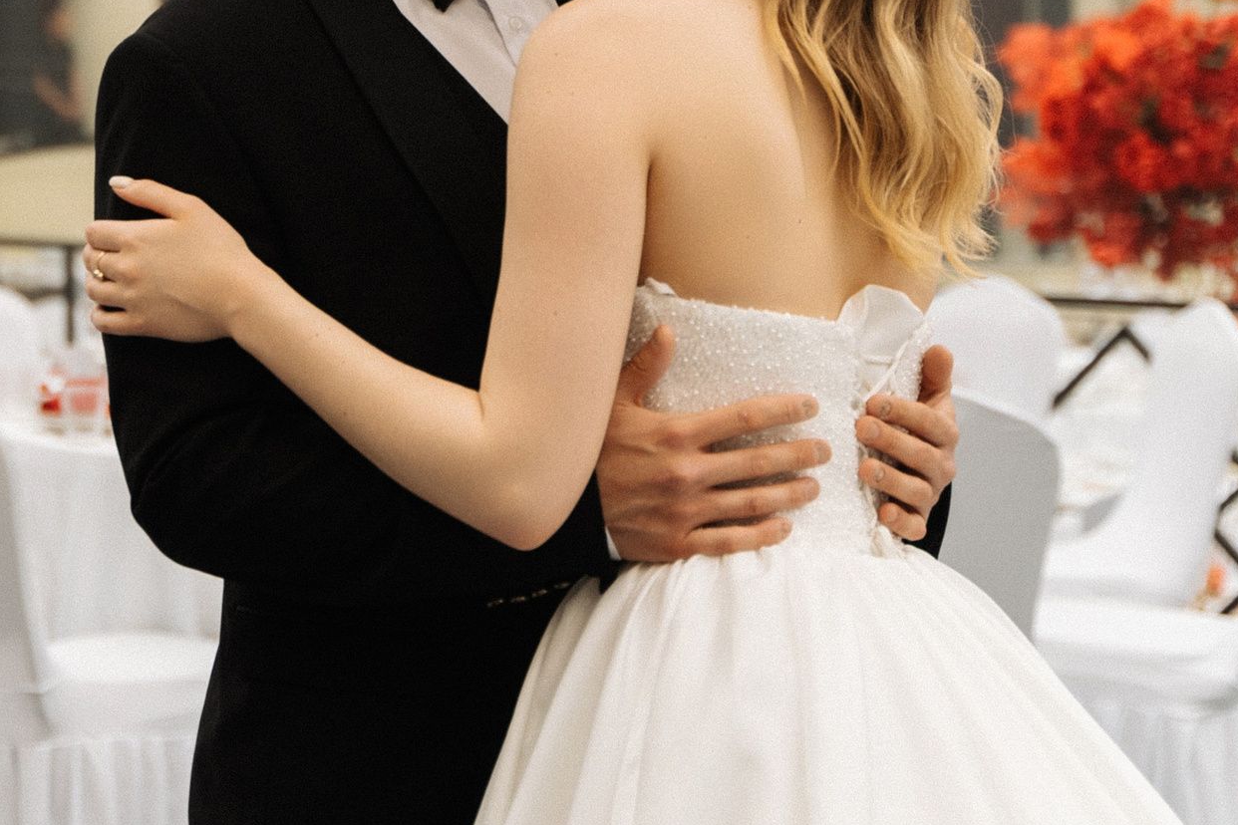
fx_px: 3473
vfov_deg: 13.4
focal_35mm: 101
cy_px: 59
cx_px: 317
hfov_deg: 20.1
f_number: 2.8
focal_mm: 49
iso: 250
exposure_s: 1/320
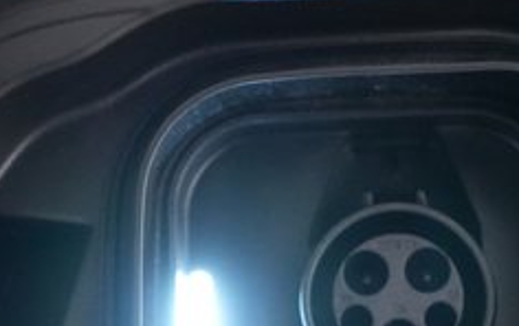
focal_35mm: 69
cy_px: 304
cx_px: 345
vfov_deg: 18.5
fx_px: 977
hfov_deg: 29.5
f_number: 2.8
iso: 10000
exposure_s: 1/160
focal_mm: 25
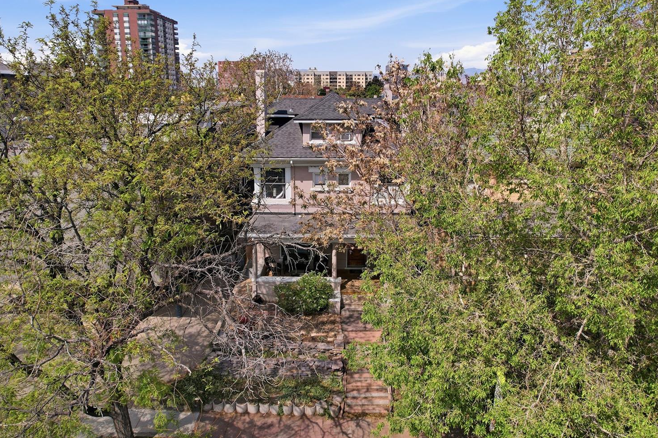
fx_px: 438
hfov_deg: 73.8
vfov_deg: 53.1
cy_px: 221
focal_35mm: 24
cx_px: 322
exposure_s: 1/160
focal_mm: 8.4
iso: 100
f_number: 2.8
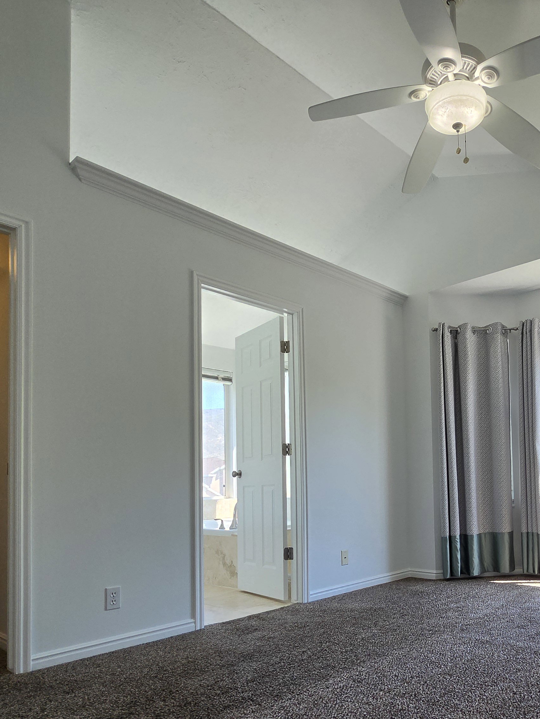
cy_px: 472
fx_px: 478
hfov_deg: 55.0
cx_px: 427
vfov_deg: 72.0
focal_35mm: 23
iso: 100
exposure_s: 1/315
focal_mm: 2.2
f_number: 2.2
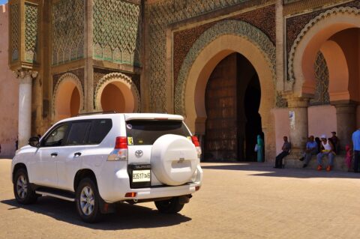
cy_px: 120
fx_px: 509
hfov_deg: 38.9
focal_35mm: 51
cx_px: 180
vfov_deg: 26.4
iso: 200
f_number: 13
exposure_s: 1/200
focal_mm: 34
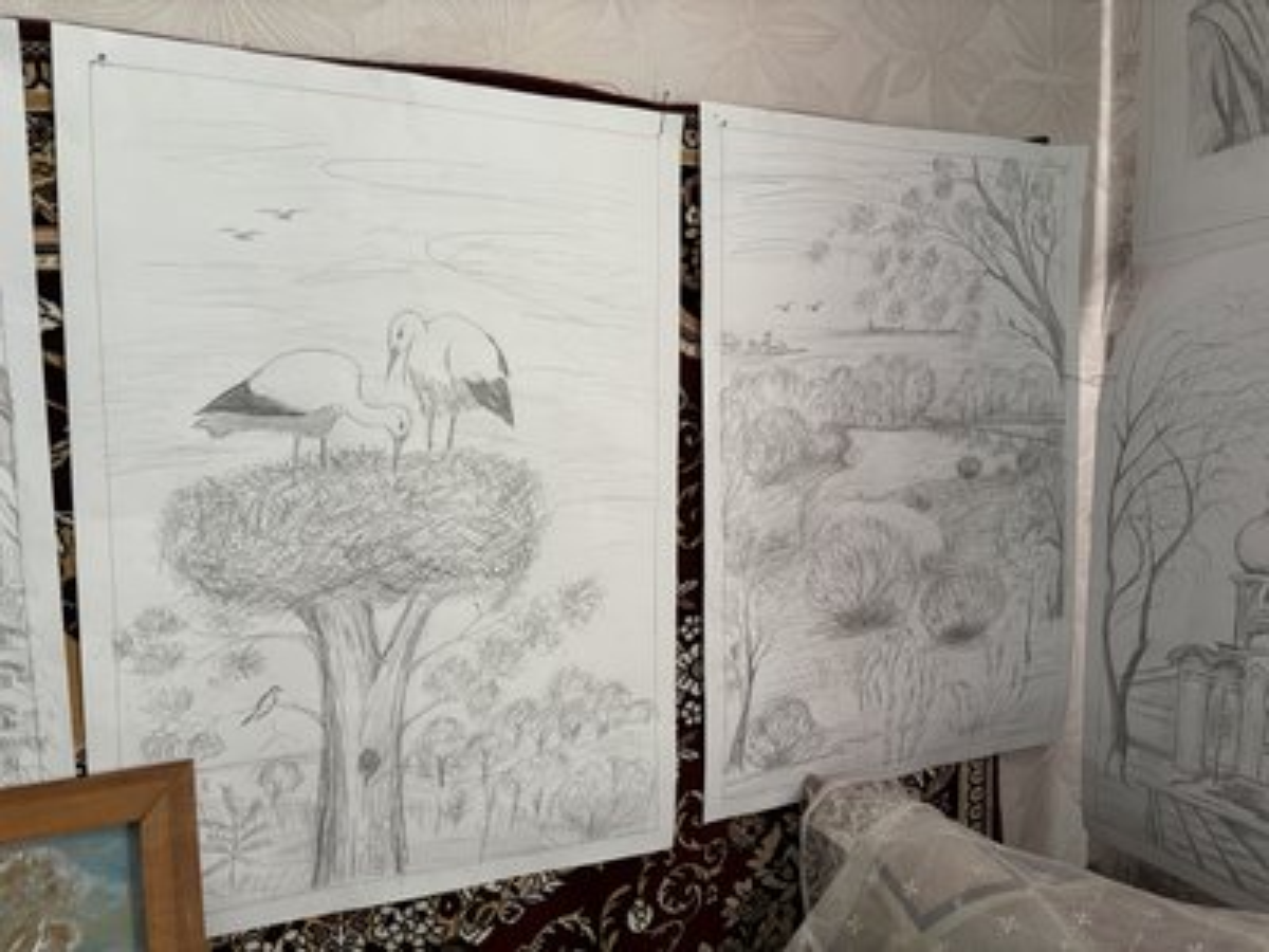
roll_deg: +1.8
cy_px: 476
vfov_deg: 53.1
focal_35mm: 26
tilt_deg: -6.4
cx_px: 634
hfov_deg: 67.3
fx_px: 953
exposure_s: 1/61
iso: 125
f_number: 1.6
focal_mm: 5.96
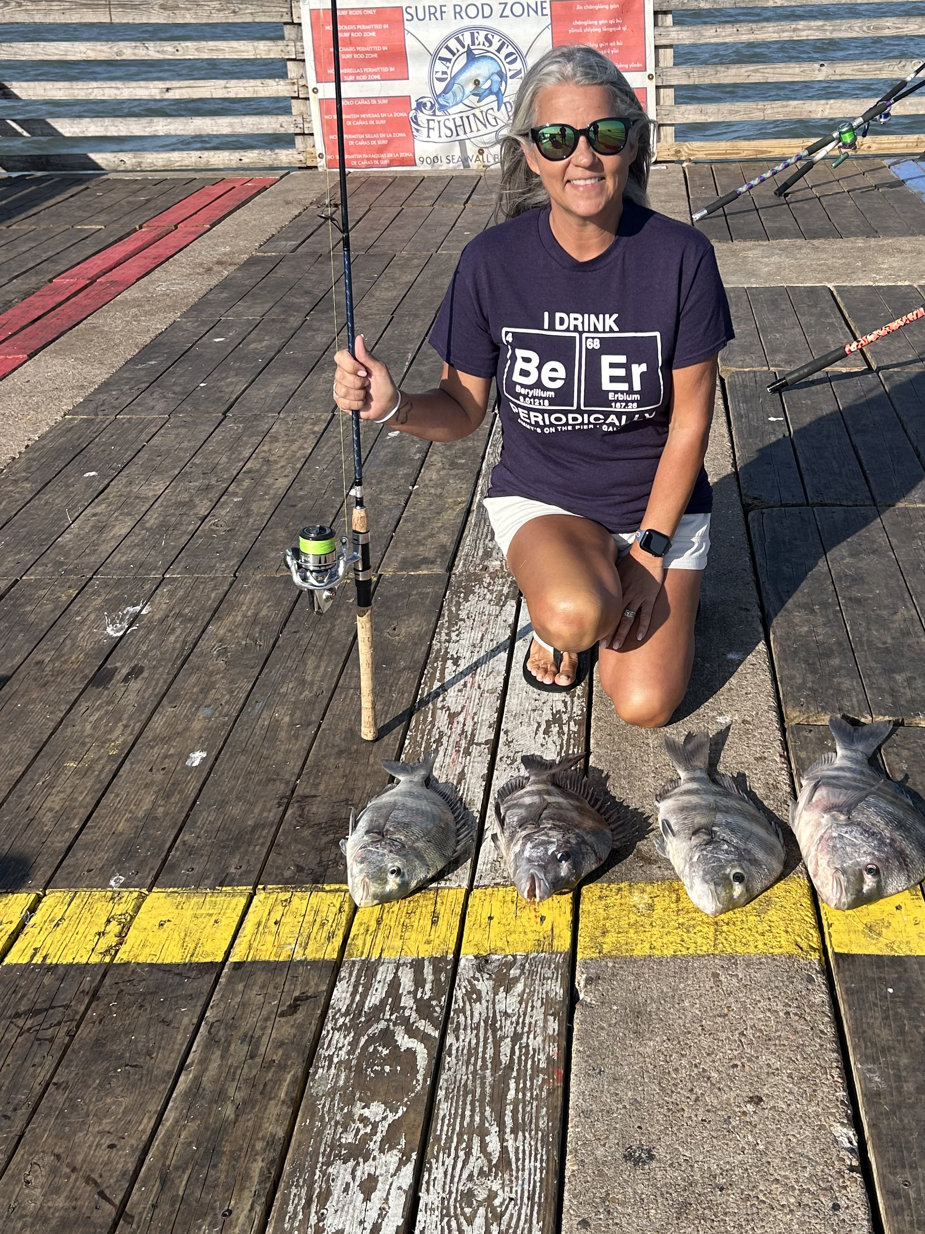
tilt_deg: -23.0
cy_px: 542
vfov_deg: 46.7
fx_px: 1425
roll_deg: -0.2
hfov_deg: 35.5
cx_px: 641
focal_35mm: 40
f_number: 1.5
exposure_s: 1/3831
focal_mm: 5.7
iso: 50
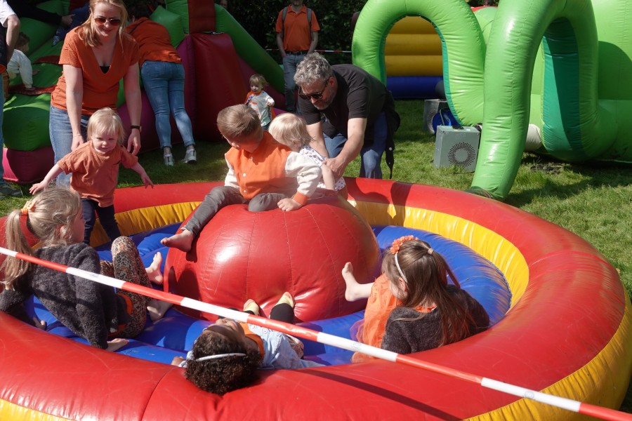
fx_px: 720
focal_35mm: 41
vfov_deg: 32.6
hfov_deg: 47.4
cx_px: 316
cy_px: 210
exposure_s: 1/1000
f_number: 3.5
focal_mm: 15.17
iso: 100
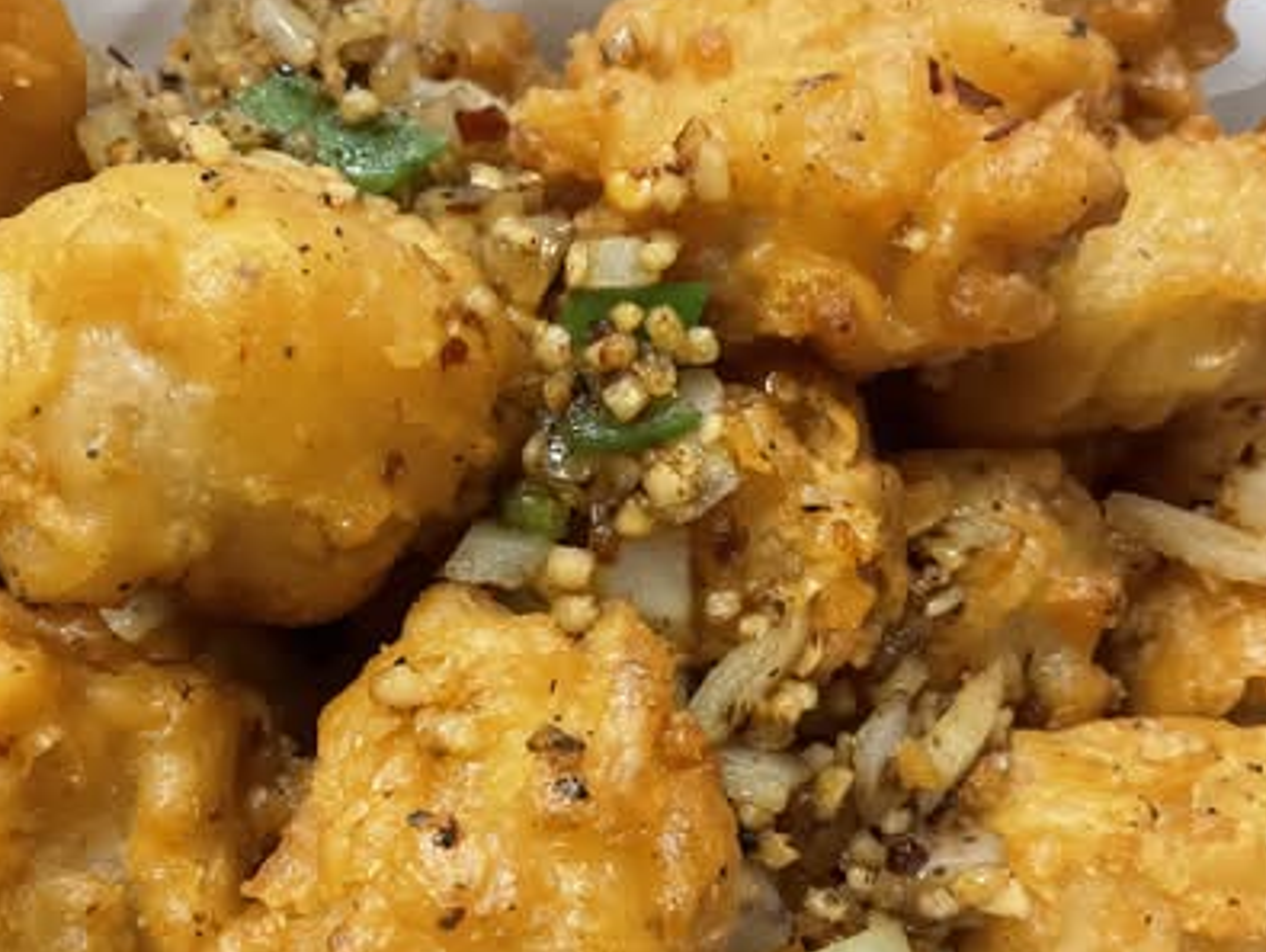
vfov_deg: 33.6
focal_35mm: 43
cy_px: 513
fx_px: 1574
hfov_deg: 43.4
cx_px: 462
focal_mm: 3
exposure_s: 1/60
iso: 200
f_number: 1.8
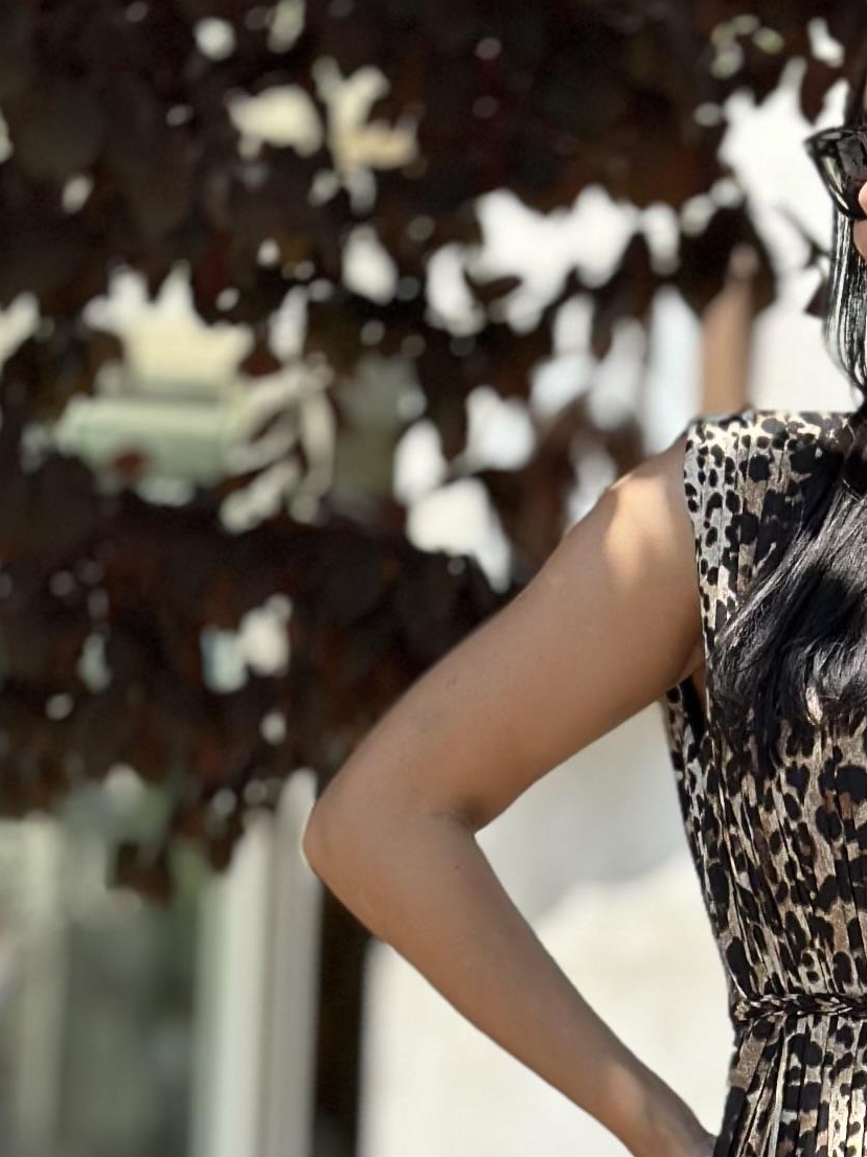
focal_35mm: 175
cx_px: 1019
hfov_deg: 8.4
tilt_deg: +0.4
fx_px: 5846
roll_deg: -2.4
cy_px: 1129
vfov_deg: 11.2
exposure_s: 1/2252
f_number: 1.78
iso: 80
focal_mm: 6.86
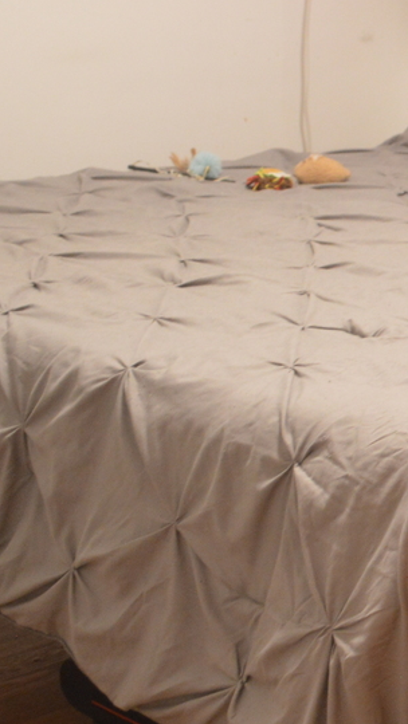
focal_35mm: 85
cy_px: 366
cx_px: 776
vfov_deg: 25.0
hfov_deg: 12.7
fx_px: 1634
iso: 900
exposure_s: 1/15
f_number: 3.5
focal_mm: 18
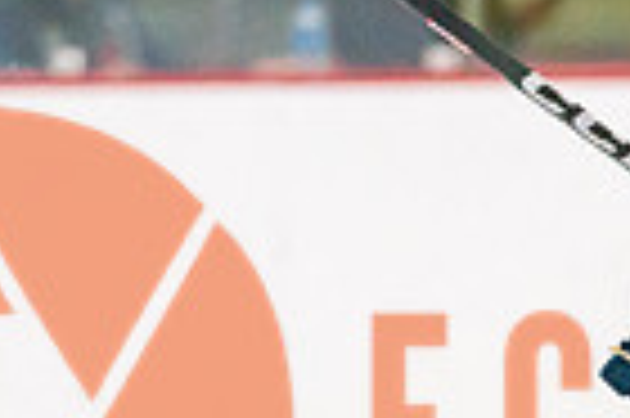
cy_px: 581
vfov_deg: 1.4
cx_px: 599
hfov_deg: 2.1
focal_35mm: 989
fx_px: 17287
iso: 4000
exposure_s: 1/1600
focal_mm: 187
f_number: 2.8
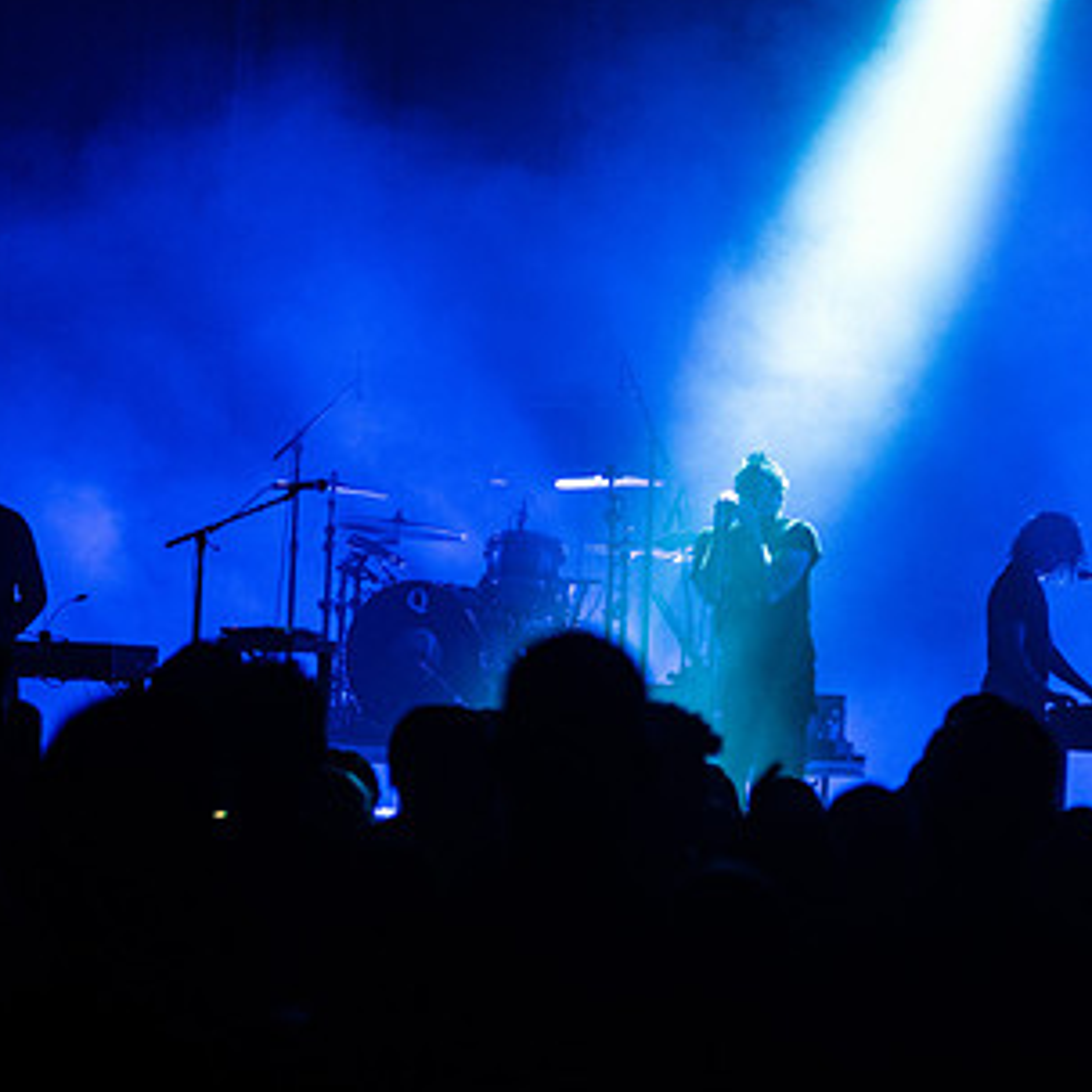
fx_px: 4640
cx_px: 710
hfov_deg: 13.4
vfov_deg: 13.4
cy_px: 614
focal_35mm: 130
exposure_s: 1/400
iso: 3200
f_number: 3.5
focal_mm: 80
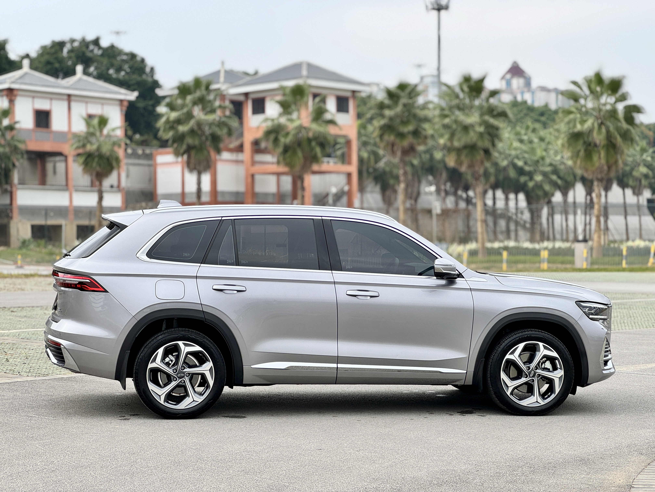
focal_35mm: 77
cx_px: 328
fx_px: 1457
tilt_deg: +0.2
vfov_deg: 19.1
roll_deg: +0.7
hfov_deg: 25.3
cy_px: 246
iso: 25
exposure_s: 1/288
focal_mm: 9
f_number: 2.8
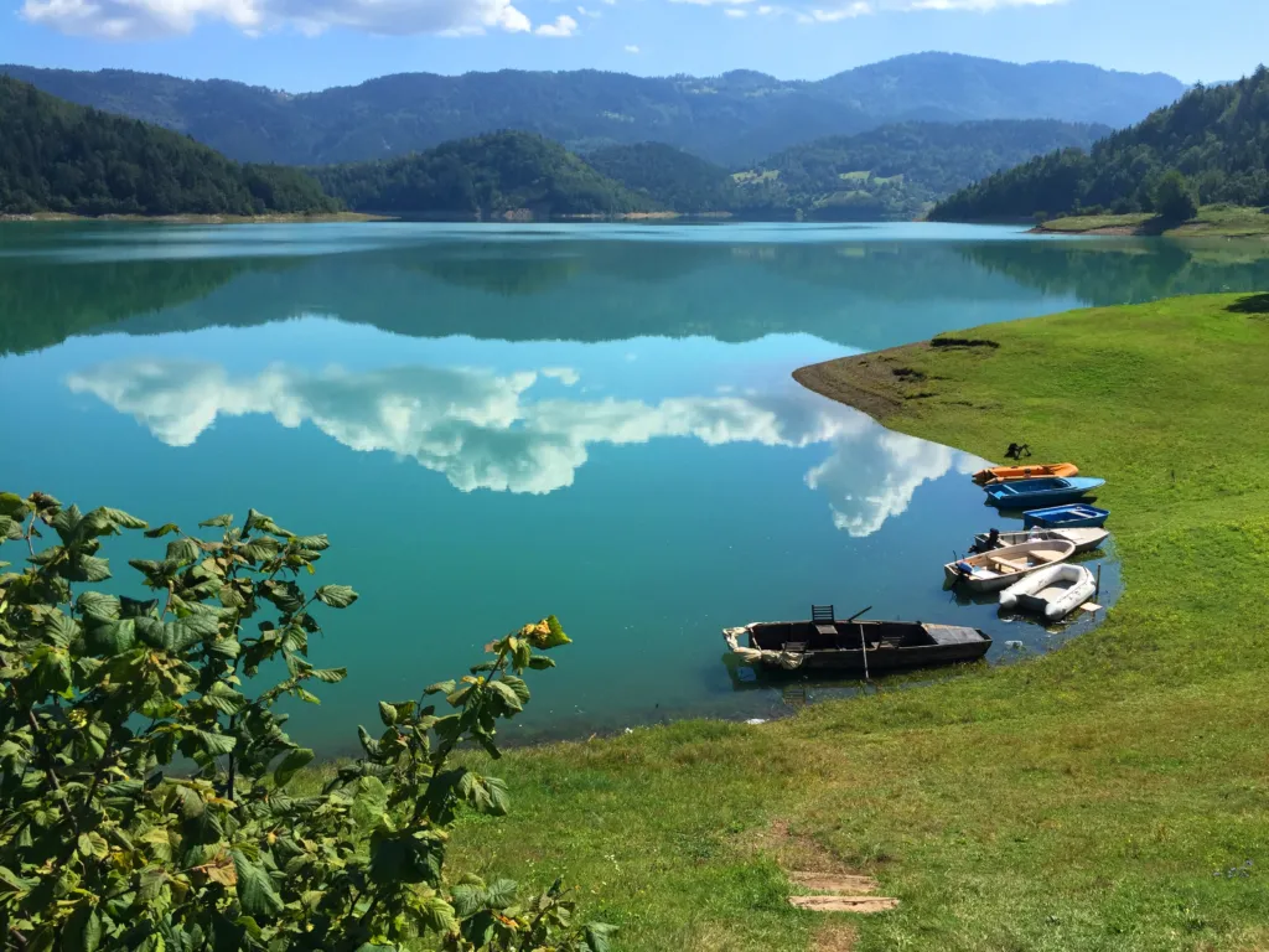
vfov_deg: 48.2
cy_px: 476
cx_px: 634
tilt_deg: -14.9
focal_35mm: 29
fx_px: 1063
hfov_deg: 61.7
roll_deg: -1.0
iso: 32
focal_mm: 4.15
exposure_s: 1/1980
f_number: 2.2
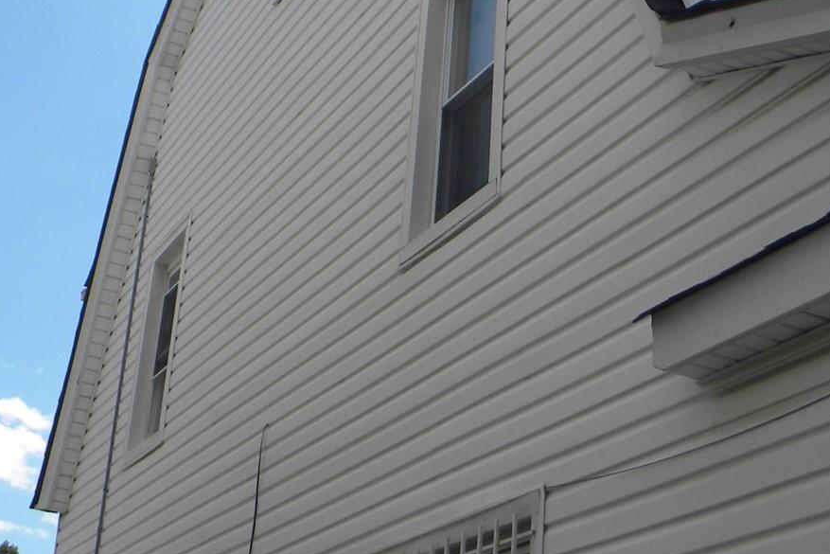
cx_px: 450
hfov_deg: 29.6
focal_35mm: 68
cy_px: 133
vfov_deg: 19.9
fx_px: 1568
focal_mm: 5
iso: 80
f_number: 7
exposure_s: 1/316
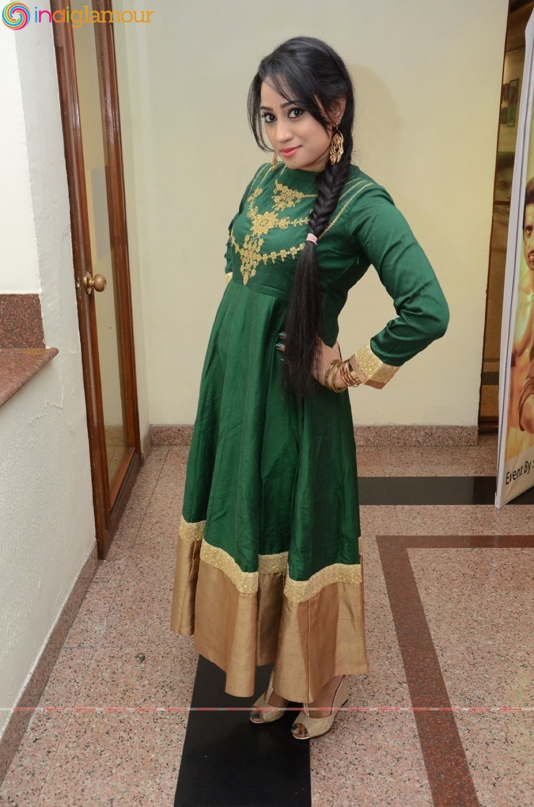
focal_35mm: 39
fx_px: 872
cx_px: 267
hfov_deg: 34.0
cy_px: 404
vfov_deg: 49.6
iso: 2000
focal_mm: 26
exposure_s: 1/125
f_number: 5.6
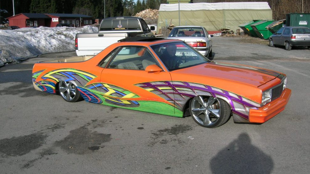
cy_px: 100
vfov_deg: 31.1
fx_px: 312
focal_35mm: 38
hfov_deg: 52.8
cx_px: 157
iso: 71
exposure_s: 1/559
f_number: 4.9
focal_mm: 5.7
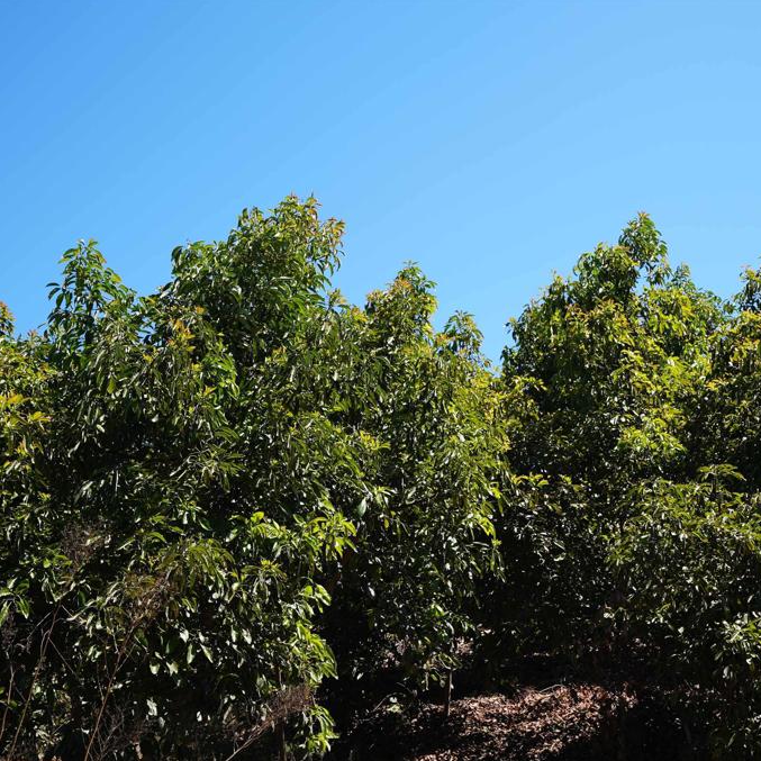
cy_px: 382
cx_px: 502
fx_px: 1119
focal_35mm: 45
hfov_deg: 37.2
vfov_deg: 37.6
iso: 80
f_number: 5
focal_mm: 35
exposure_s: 1/250
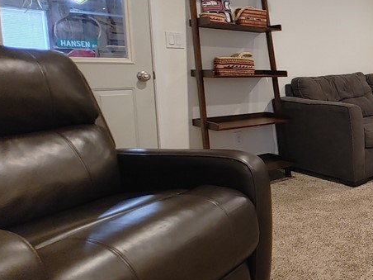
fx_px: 366
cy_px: 112
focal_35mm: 34
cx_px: 401
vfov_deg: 41.6
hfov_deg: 43.2
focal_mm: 1.78
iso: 400
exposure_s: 1/24
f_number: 1.9
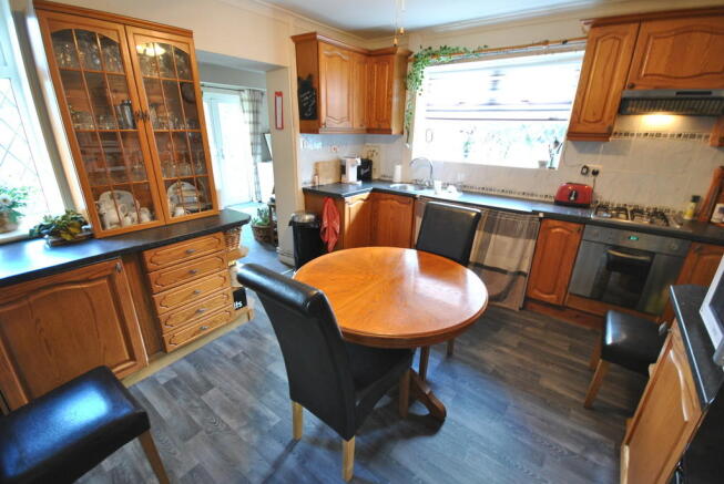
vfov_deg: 77.5
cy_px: 242
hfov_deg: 100.3
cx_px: 362
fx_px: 302
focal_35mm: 15
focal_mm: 10
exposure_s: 1/8
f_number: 4
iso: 400
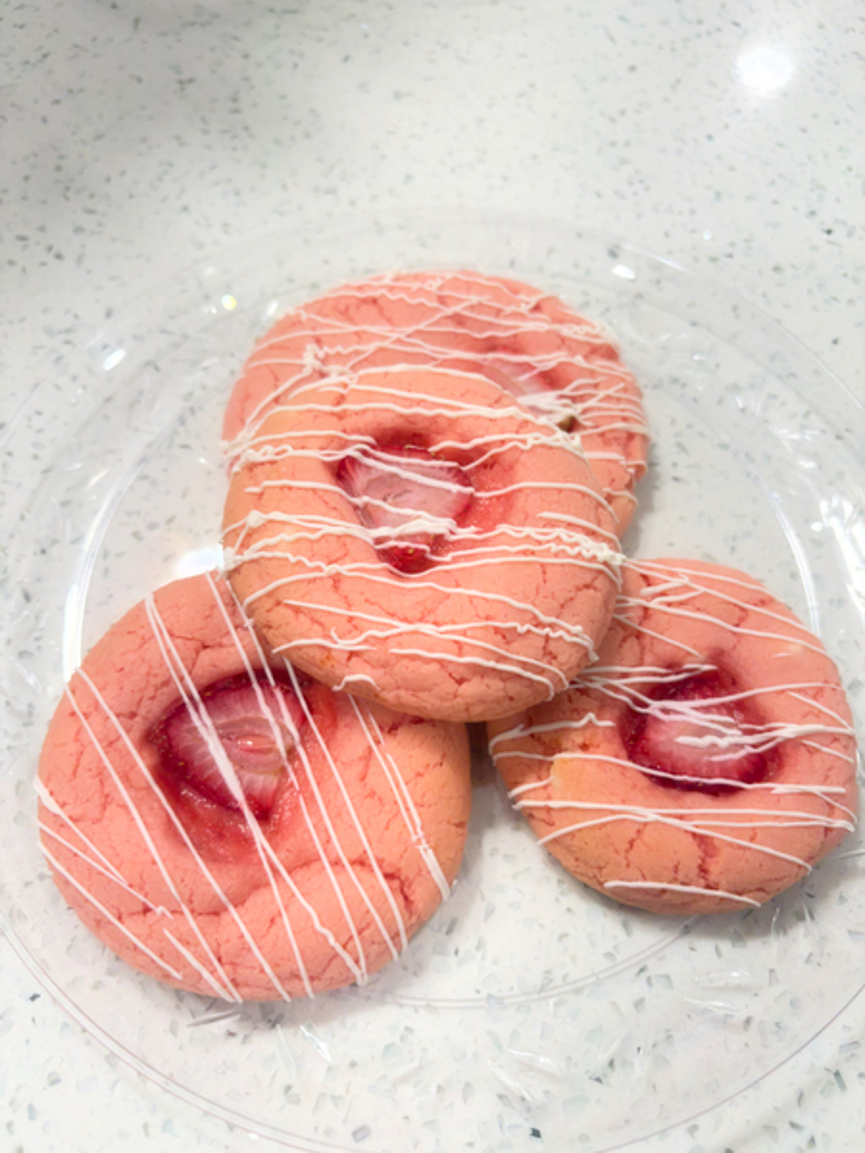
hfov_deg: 53.1
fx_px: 866
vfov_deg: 67.3
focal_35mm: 26
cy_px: 576
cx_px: 432
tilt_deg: -62.4
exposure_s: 1/120
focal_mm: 5.96
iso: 100
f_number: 1.6
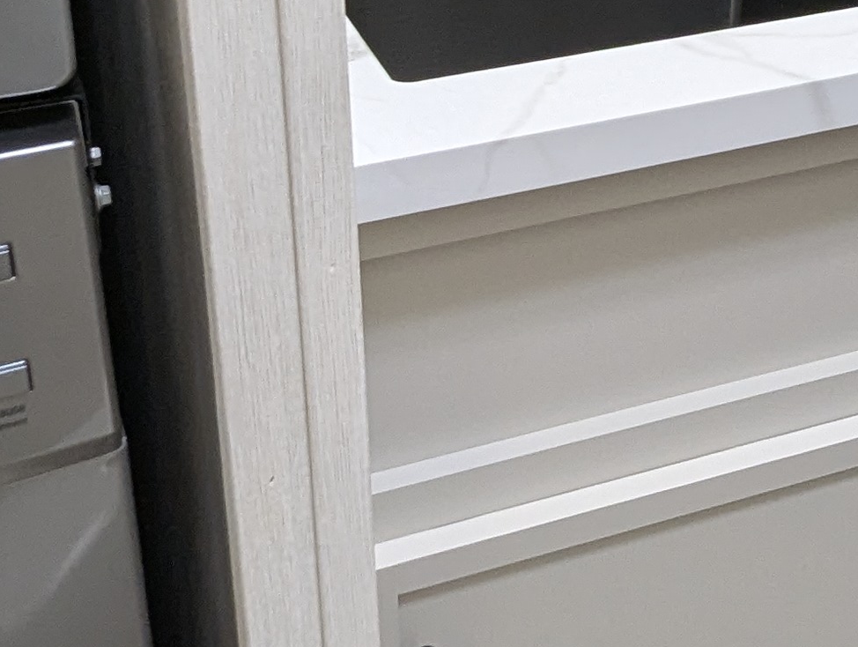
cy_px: 9
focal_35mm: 67
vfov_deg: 21.3
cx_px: 655
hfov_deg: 28.5
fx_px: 1664
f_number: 2.2
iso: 218
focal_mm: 2.35
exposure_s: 1/76
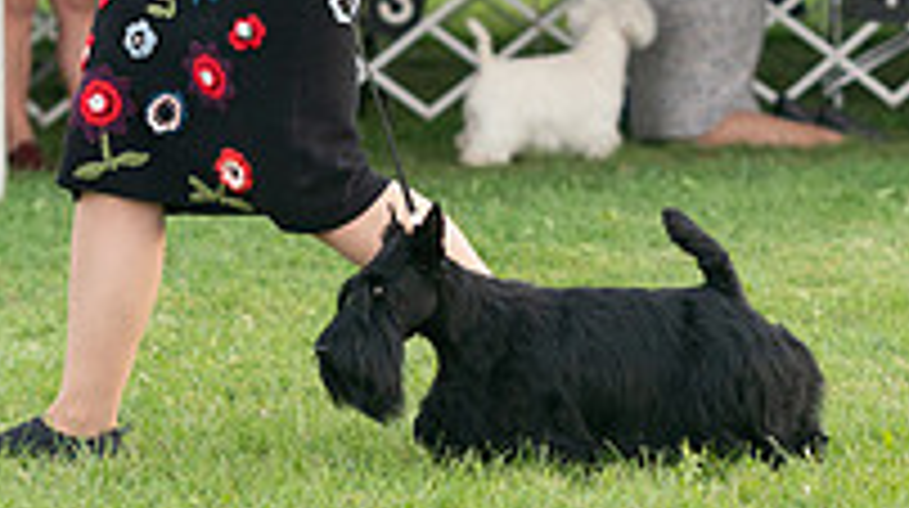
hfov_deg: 8.5
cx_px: 454
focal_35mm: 253
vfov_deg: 4.8
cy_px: 40
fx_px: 6090
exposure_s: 1/1000
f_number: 3.2
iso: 640
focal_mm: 84
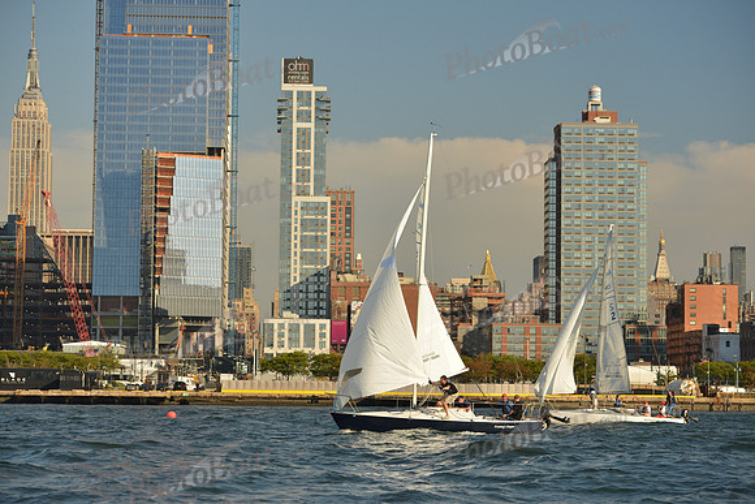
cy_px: 252
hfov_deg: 21.5
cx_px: 378
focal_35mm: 95
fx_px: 1993
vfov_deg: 14.4
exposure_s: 1/1250
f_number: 5.6
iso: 400
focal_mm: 95
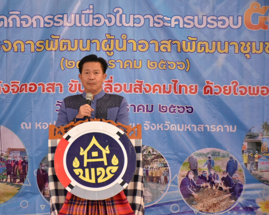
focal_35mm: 136
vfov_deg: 11.4
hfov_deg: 14.2
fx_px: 1083
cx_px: 107
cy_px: 107
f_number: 5.3
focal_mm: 80
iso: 4000
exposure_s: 1/400
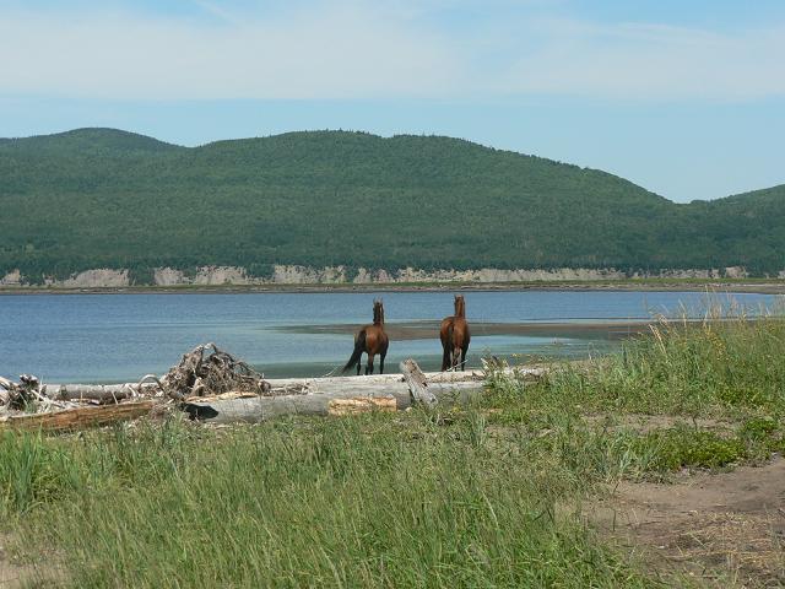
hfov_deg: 18.0
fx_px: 2472
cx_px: 392
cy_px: 294
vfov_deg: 13.6
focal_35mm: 109
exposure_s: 1/500
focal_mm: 18.2
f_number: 4.5
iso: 80
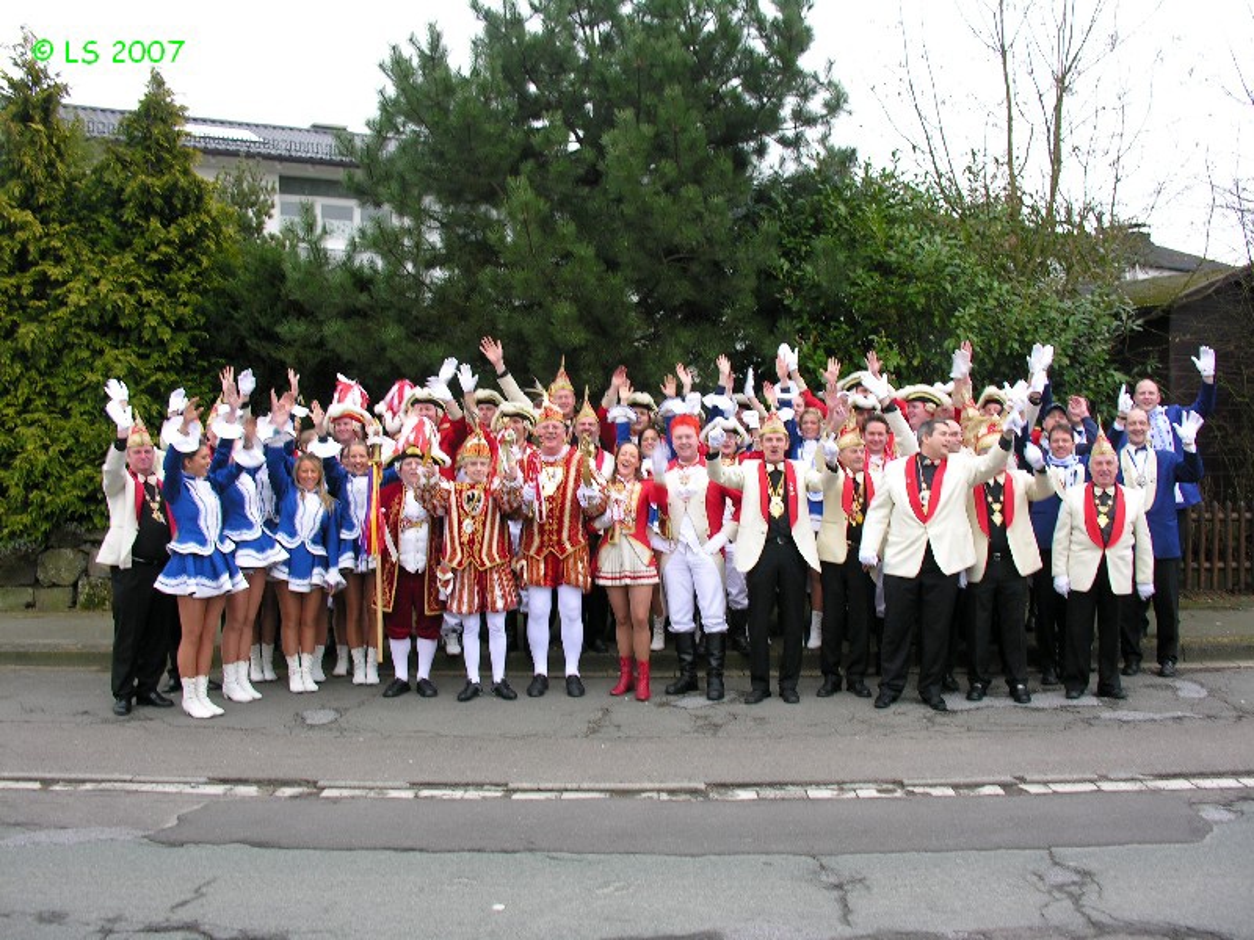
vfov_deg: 40.7
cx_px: 627
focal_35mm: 35
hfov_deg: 52.6
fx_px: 1268
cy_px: 470
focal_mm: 8.9
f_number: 3.6
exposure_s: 1/59.5
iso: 50
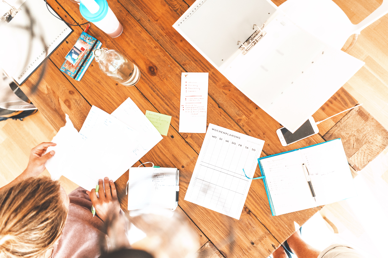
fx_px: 302
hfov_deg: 65.5
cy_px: 129
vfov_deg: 46.4
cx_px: 194
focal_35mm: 28
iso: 1250
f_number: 2
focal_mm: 28
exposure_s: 1/100
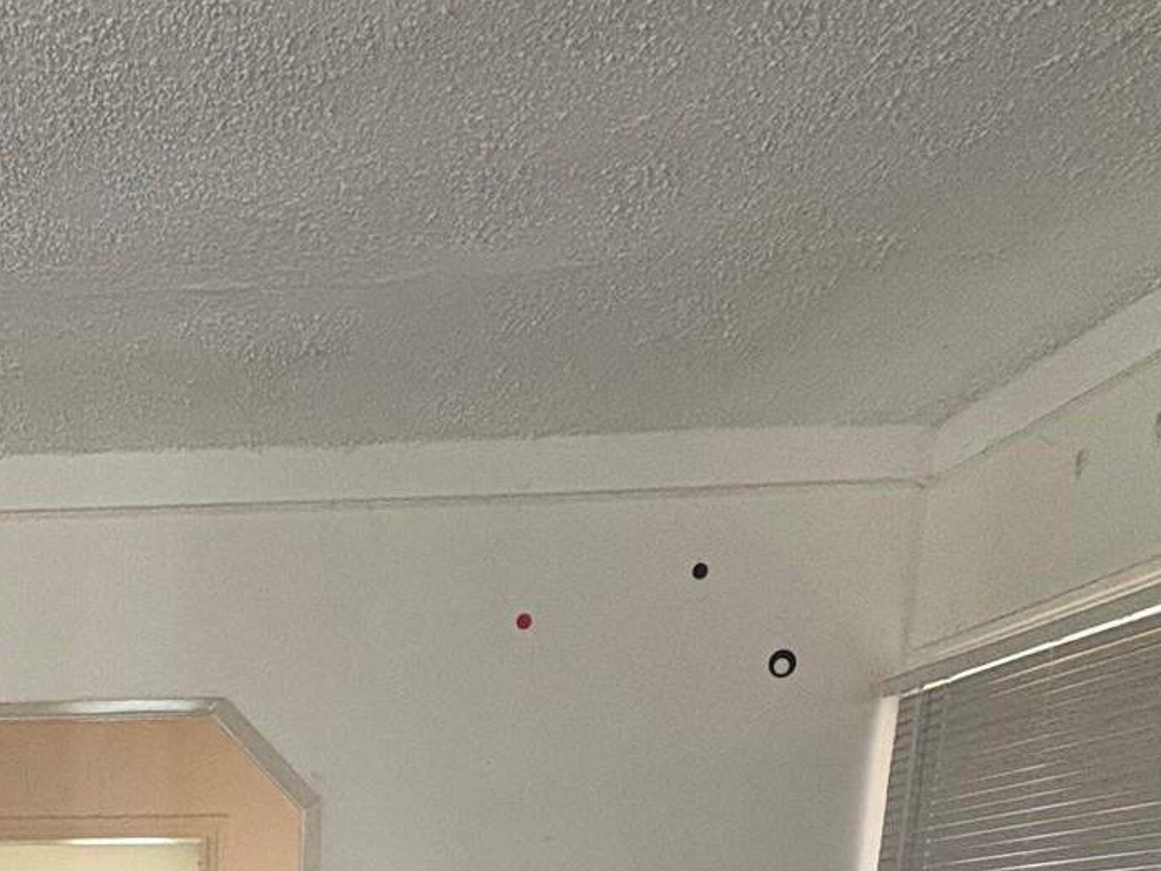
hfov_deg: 39.6
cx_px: -35
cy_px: 1258
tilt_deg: -9.9
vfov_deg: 26.7
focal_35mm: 41
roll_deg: +0.9
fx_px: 1375
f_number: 2.2
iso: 320
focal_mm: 2.22
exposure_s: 1/60
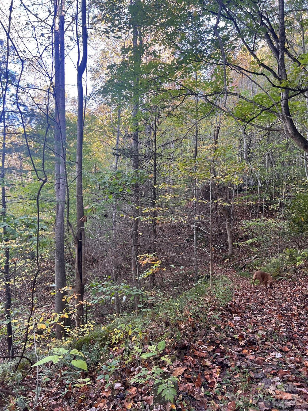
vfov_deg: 67.3
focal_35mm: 26
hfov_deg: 53.1
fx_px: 308
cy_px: 206
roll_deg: -1.7
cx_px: 154
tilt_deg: -2.9
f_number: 1.5
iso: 125
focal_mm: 5.7
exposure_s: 1/121
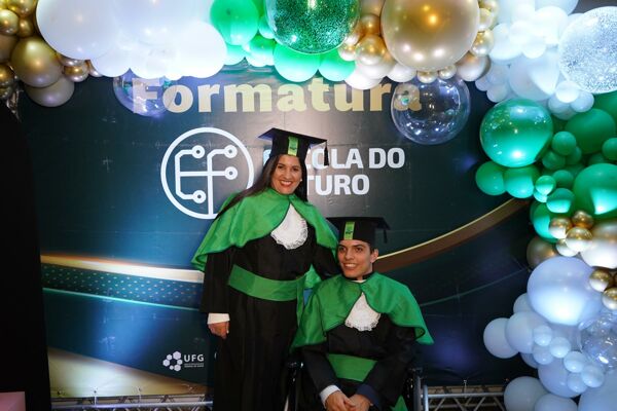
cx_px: 308
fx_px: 548
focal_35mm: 32
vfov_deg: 41.1
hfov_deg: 58.7
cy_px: 206
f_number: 4
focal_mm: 32
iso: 1600
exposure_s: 1/125
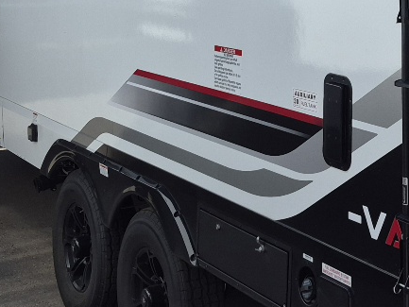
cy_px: -70
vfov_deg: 16.6
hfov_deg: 22.3
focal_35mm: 85
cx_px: 384
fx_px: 1005
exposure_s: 1/5000
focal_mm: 5.4
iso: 80
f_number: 1.8
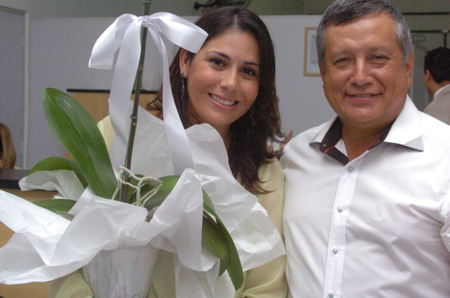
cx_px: 269
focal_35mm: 62
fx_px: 774
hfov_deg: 32.3
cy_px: 126
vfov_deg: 21.8
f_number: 10
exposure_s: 1/250
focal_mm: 28
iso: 1600
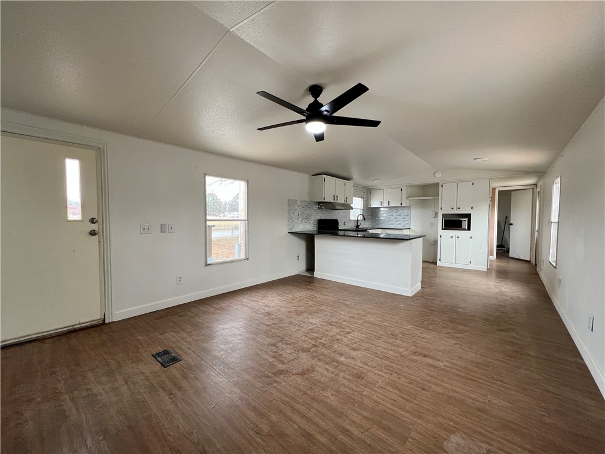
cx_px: 302
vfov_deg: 89.9
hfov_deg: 106.2
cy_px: 227
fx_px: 227
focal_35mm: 13
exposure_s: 1/120
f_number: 1.8
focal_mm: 1.57
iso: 160
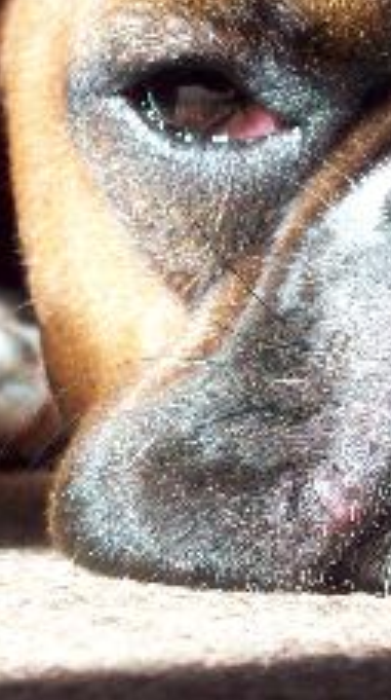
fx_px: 3646
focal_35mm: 197
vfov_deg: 10.9
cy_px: 237
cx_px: 511
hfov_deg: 6.1
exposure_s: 1/181
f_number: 3.8
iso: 179
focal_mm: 10.7
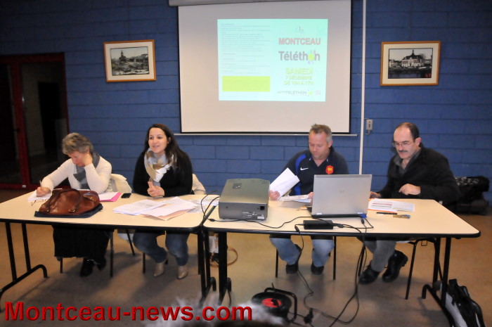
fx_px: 369
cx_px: 246
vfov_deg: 47.8
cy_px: 164
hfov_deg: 67.4
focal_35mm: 27
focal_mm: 18
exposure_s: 1/250
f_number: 5.6
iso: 3200
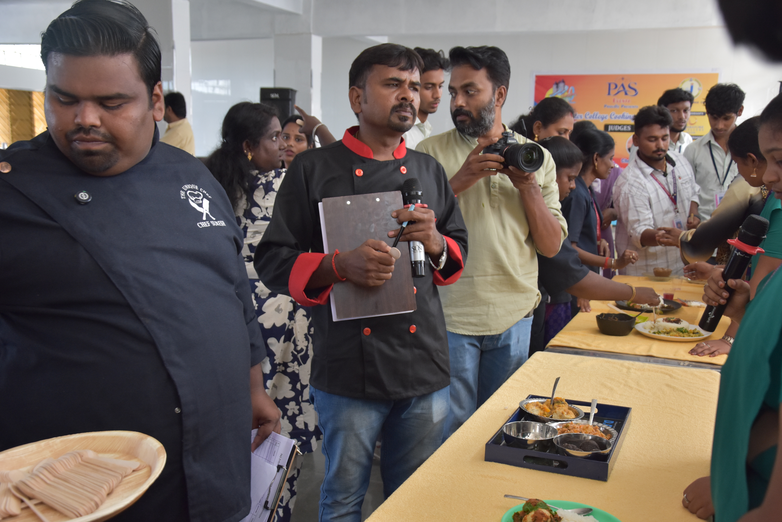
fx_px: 815
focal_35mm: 38
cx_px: 391
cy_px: 261
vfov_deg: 35.5
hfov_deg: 51.3
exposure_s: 1/100
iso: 800
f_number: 5
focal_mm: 25
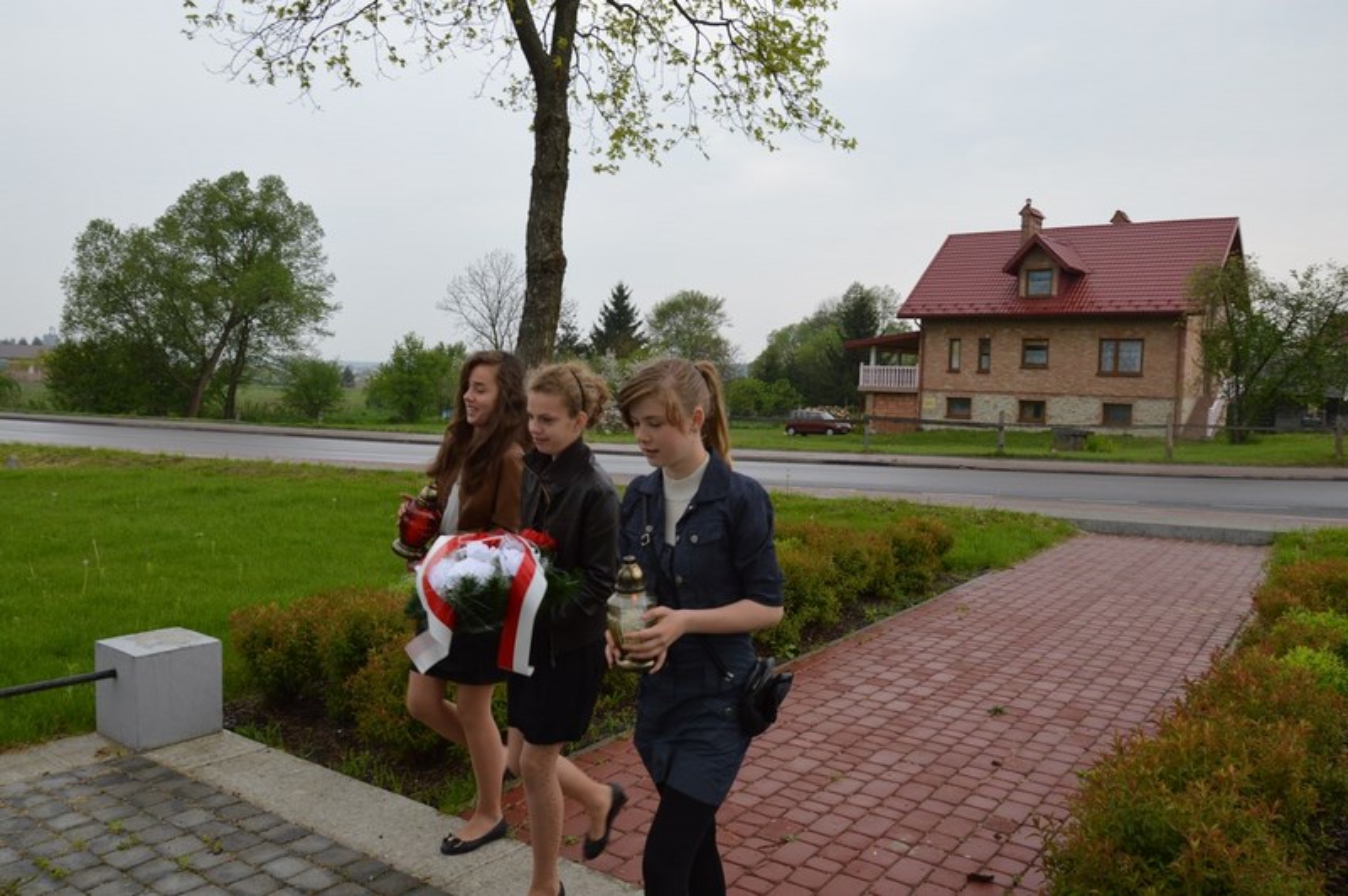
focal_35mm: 27
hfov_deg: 67.4
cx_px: 674
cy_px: 448
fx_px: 1010
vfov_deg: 47.9
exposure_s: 1/125
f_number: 5.6
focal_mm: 18
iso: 180
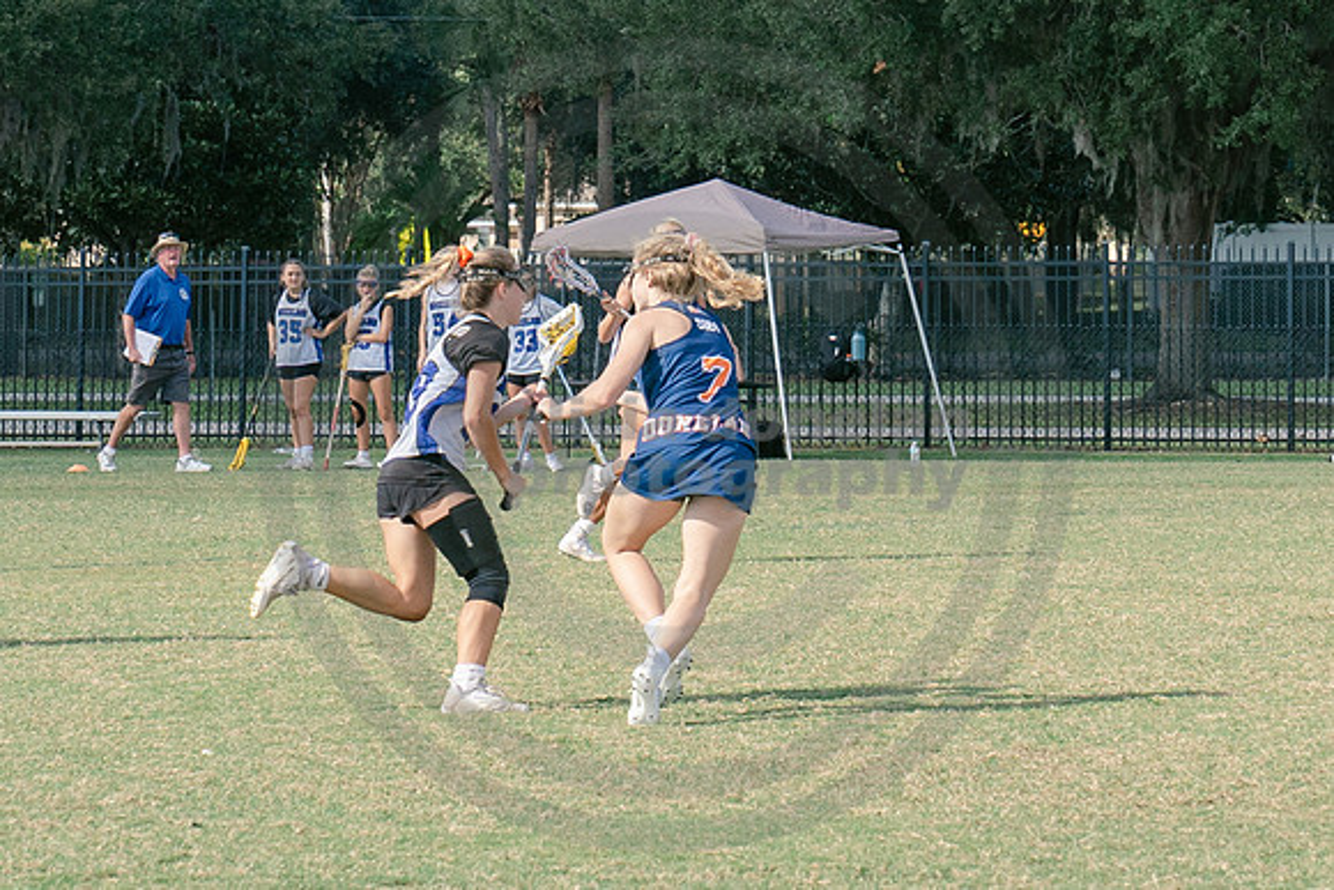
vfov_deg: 6.2
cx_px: 791
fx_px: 8225
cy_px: 338
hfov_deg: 9.3
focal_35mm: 222
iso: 250
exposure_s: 1/800
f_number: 5.6
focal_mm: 70
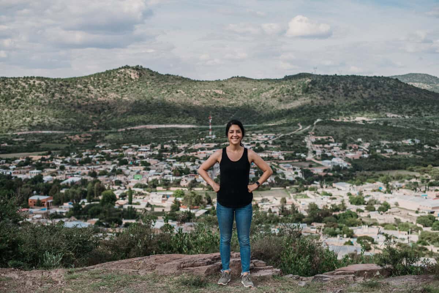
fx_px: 610
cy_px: 146
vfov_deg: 27.0
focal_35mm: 50
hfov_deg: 39.6
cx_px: 220
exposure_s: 1/1250
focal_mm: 50
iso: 100
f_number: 3.2
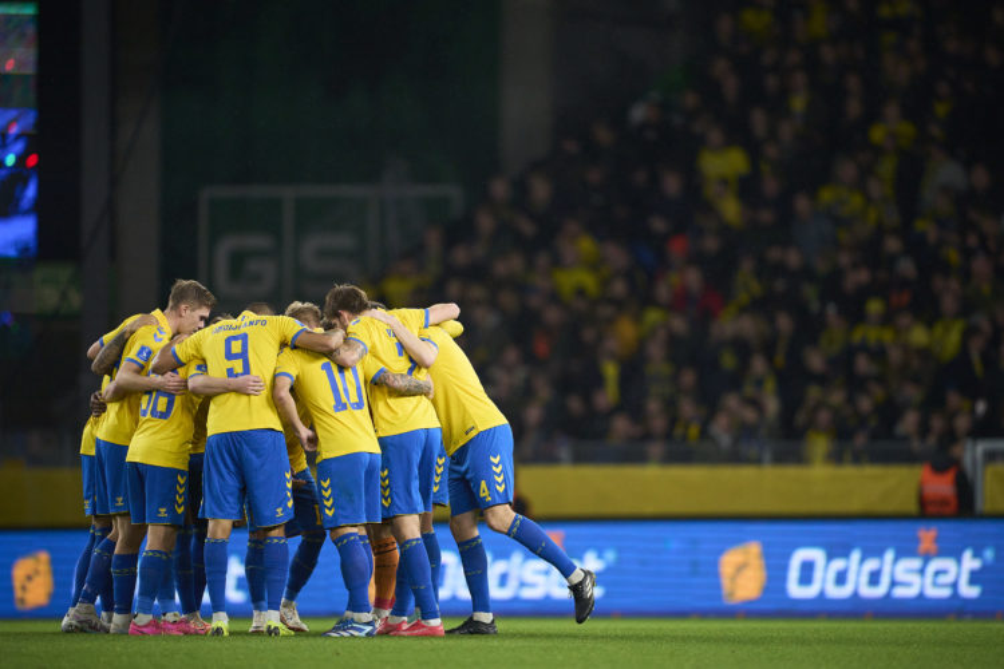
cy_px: 334
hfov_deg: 5.2
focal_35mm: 400
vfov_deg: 3.4
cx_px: 502
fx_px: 11155
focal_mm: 400
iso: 5000
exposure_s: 1/2000
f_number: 2.8
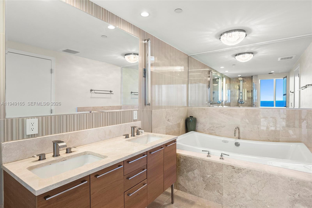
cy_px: 104
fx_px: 156
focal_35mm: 18
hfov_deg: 90.0
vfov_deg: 67.4
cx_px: 156
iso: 400
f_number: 8
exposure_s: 1/30
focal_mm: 12
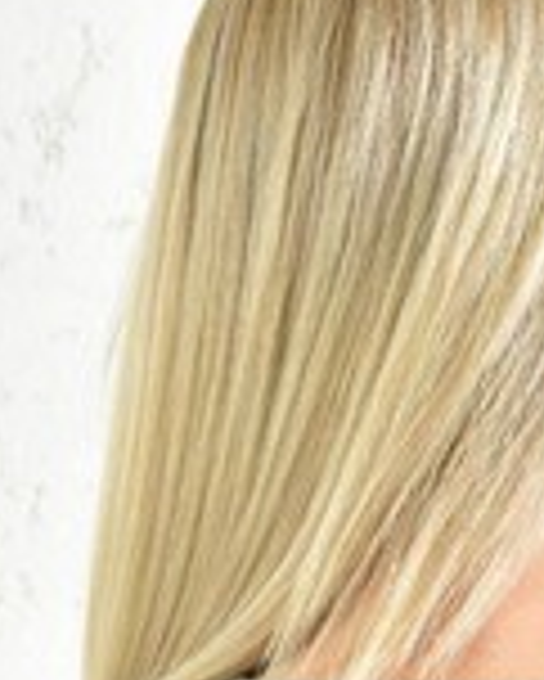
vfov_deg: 12.0
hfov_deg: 10.3
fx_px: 2996
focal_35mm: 149
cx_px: 445
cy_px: 1193
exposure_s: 1/160
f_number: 7.1
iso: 100
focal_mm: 32
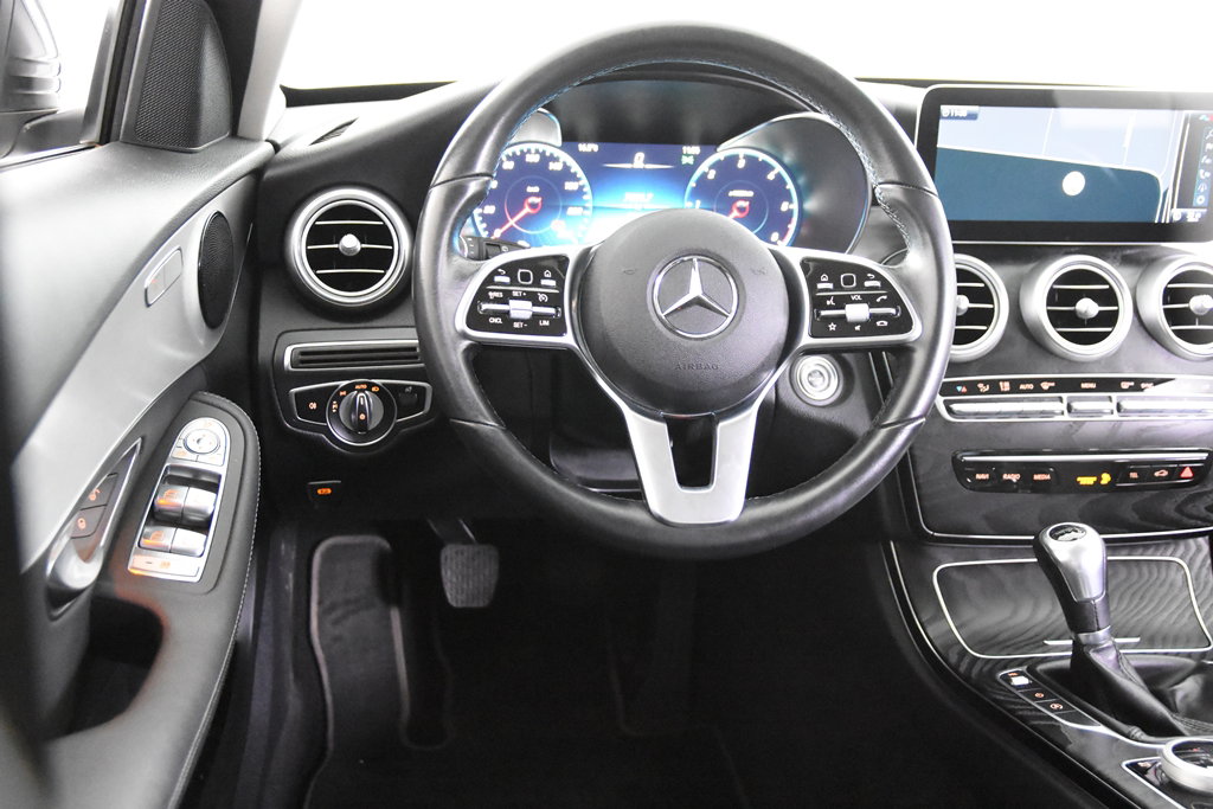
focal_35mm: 39
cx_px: 606
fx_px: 1314
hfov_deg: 49.5
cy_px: 404
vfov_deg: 34.2
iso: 12800
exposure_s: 1/40
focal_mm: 26
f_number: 3.2
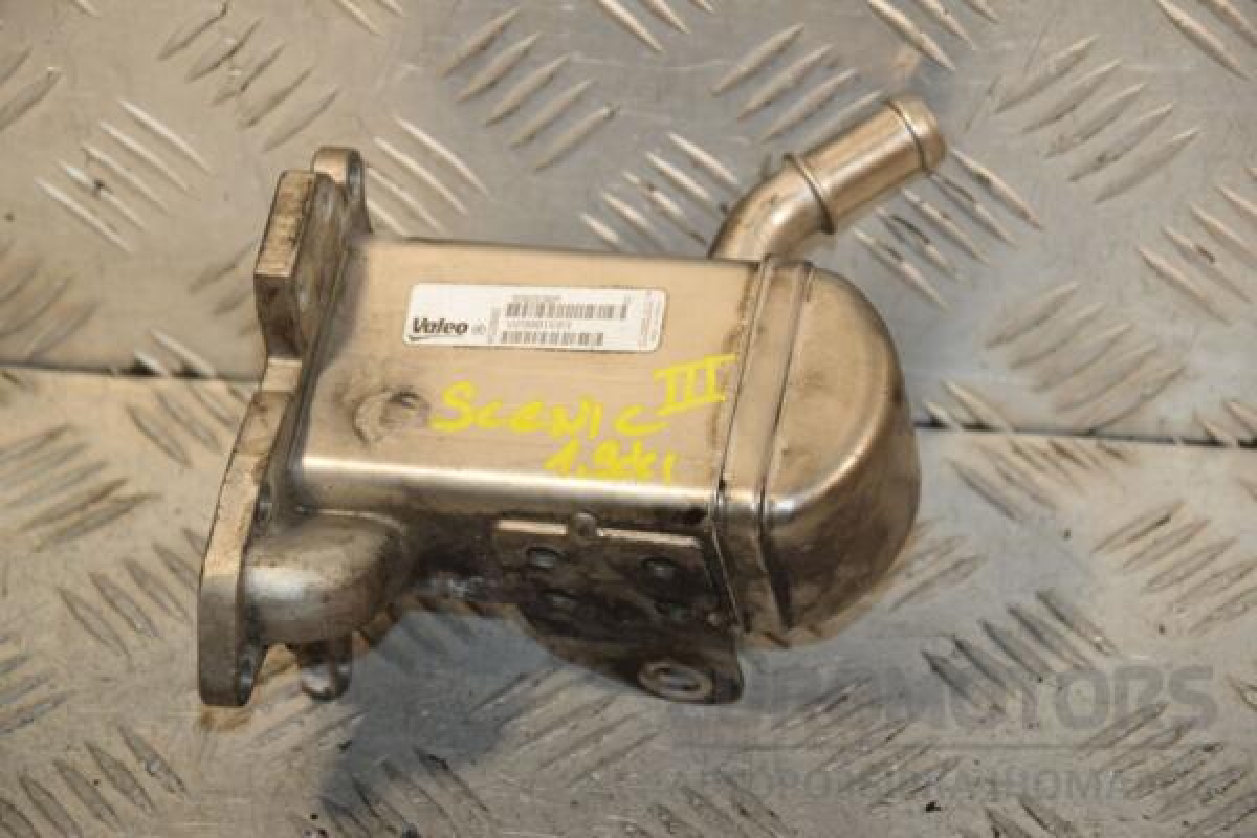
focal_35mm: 135
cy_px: 419
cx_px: 628
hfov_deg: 15.2
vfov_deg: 10.2
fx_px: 4713
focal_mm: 90
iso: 800
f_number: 7.1
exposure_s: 1/200
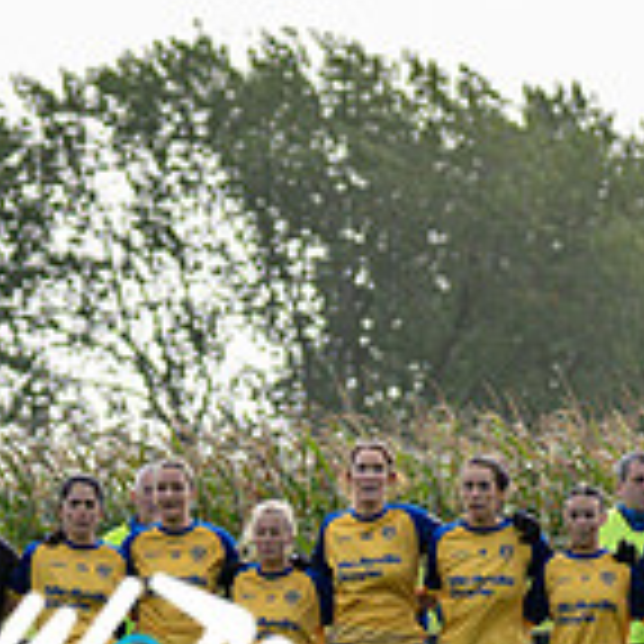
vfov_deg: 2.7
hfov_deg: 2.7
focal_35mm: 646
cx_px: 135
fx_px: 13597
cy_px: 761
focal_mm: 125
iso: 180
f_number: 2.8
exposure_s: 1/3200
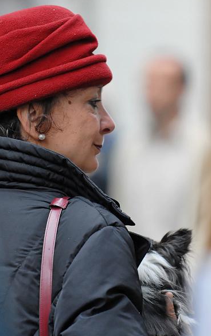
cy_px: 175
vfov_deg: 5.8
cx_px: 97
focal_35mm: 364
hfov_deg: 3.6
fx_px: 3346
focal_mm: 200
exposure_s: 1/640
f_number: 2.8
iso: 640
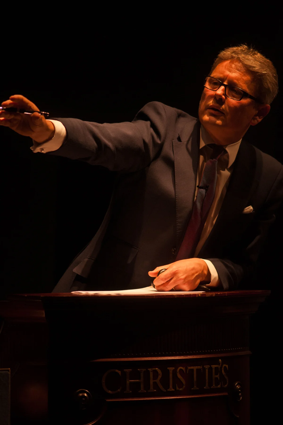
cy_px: 212
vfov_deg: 7.6
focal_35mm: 270
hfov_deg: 5.1
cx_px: 142
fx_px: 3192
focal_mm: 180
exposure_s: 1/200
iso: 400
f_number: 2.8
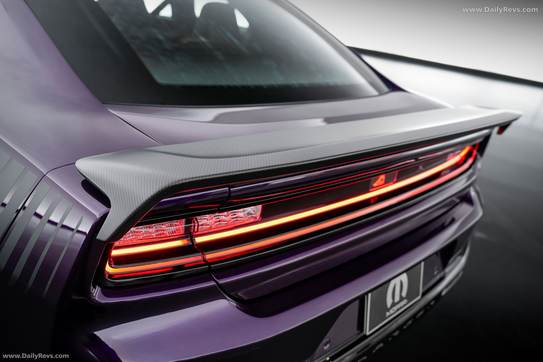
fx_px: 483
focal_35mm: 32
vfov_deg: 41.1
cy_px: 181
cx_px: 272
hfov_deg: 58.7
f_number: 4
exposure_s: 1/30
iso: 1600
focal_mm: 32
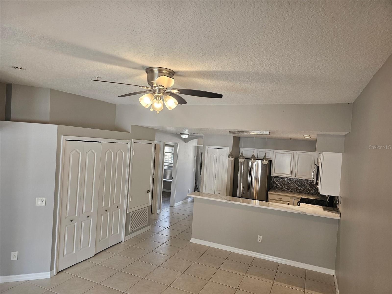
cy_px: 147
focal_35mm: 23
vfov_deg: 58.9
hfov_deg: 73.9
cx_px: 196
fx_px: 260
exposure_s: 1/120
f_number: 1.7
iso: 200
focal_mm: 6.3
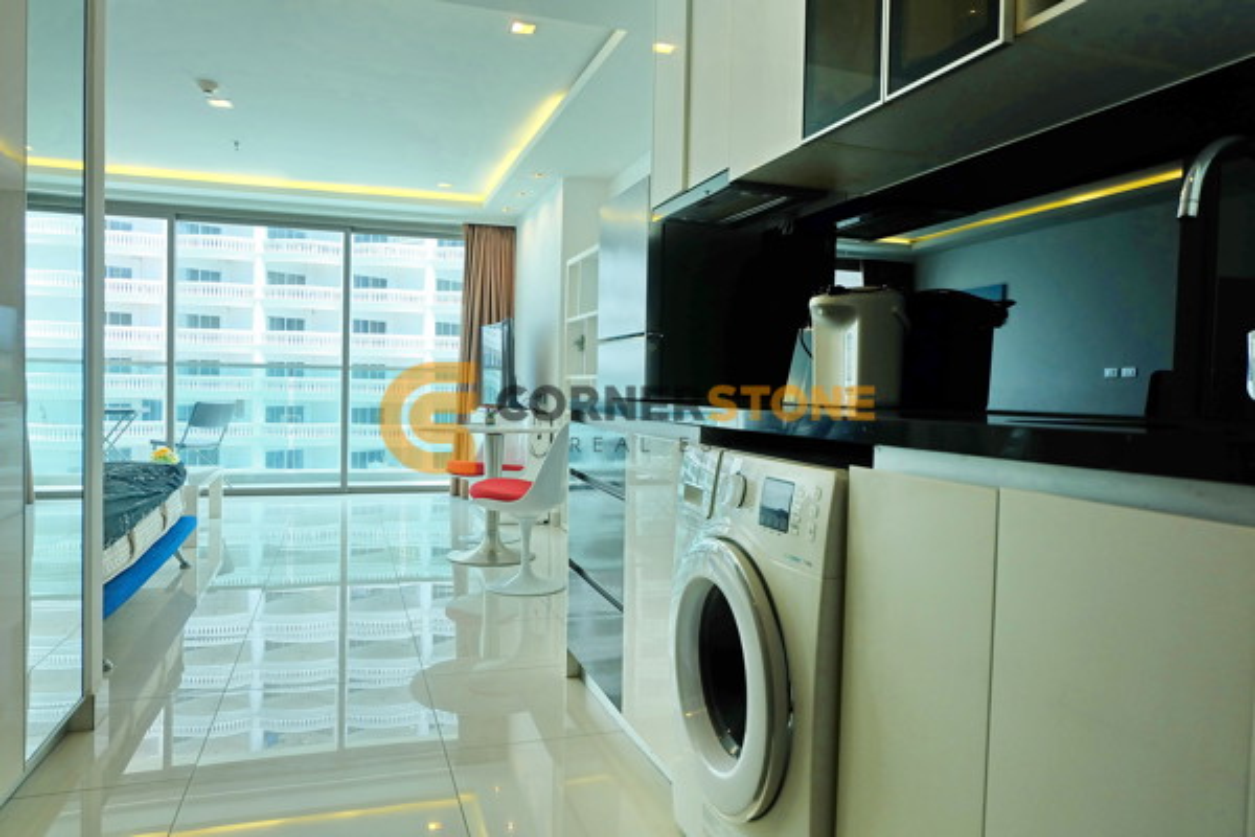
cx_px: 628
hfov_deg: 73.7
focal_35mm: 24
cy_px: 418
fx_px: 837
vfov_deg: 53.1
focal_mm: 16
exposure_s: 1/125
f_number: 4
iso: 400
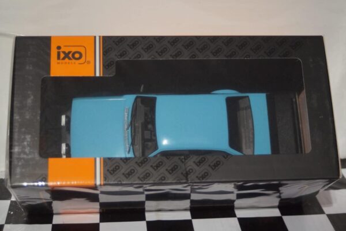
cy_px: 116
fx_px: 649
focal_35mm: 68
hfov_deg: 29.9
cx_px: 173
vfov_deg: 20.2
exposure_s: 1/160
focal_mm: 45
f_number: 4.5
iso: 1600
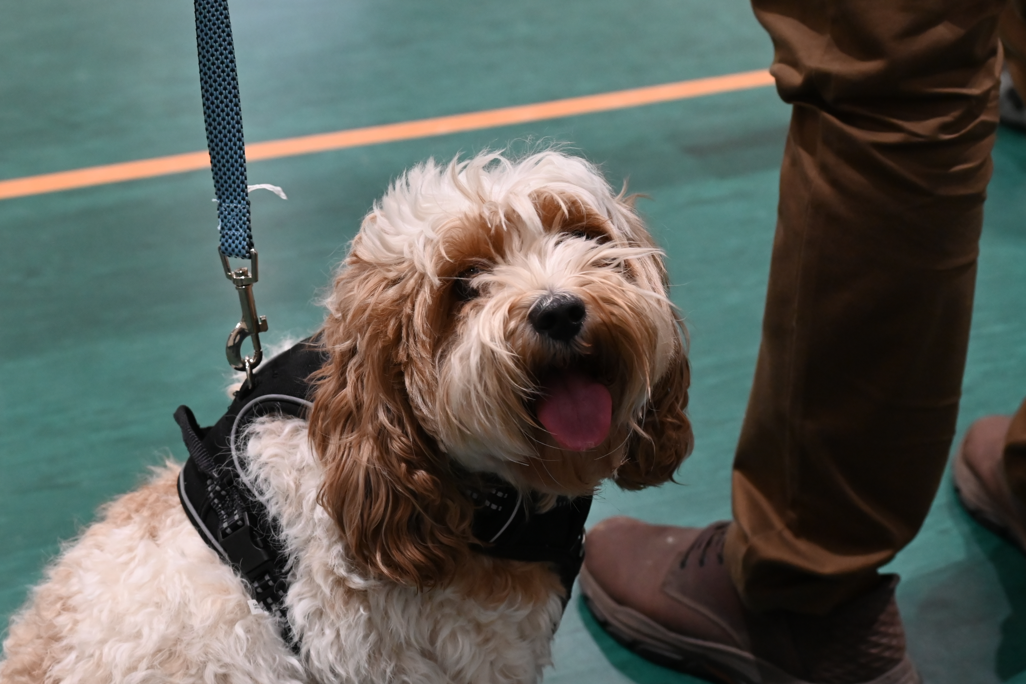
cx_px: 513
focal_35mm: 61
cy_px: 342
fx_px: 1738
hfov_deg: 32.9
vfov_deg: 22.3
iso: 3200
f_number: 5
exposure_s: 1/125
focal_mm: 41
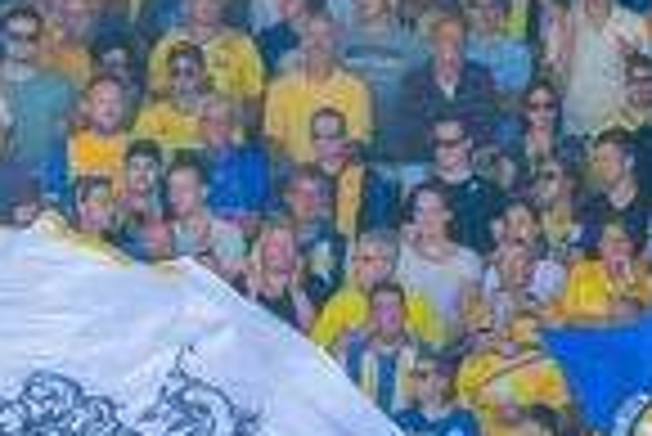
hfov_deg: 0.9
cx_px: 193
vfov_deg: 0.6
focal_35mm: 2358
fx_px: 42748
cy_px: 333
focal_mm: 220
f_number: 4
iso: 640
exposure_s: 1/1000
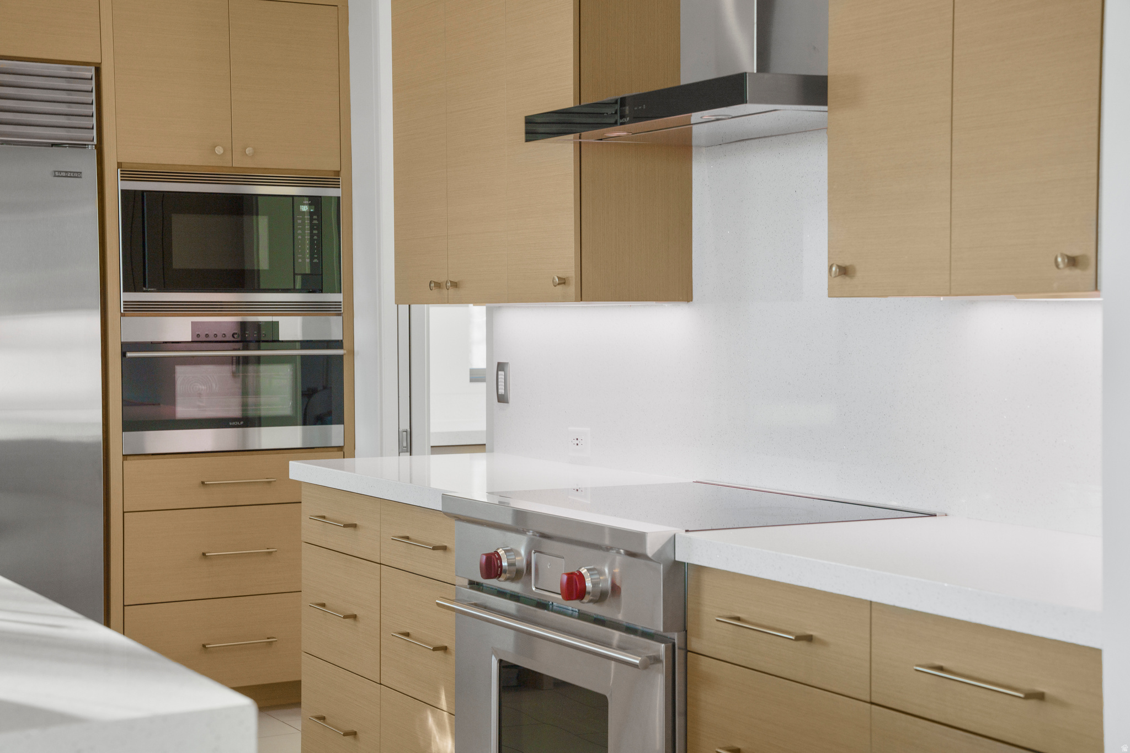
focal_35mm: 62
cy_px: 376
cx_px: 565
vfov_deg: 21.9
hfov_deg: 32.4
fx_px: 1946
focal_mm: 62
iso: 250
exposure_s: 1/60
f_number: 5.6
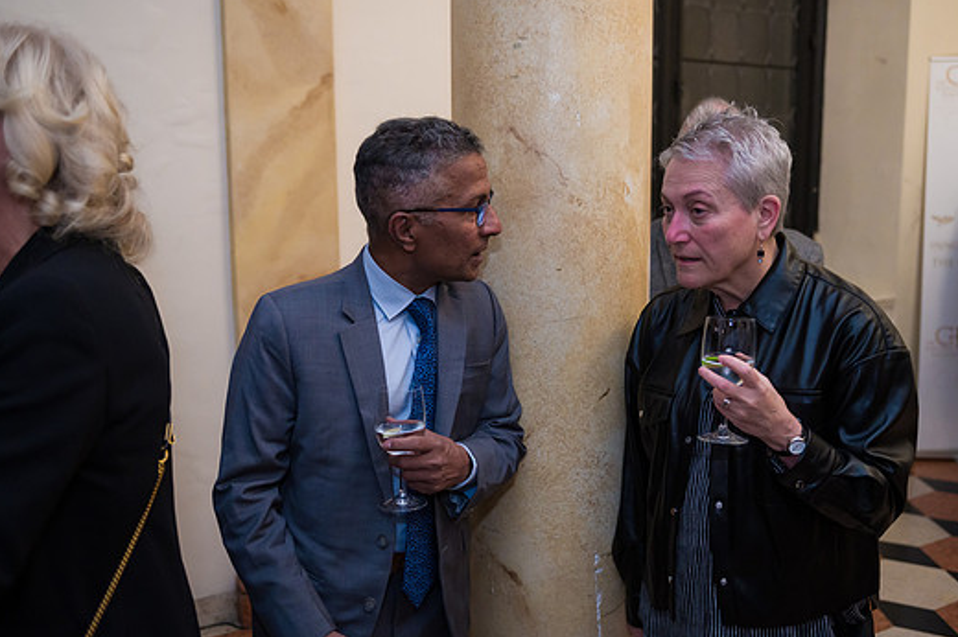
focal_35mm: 36
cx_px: 510
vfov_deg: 36.8
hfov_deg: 53.1
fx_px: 957
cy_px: 302
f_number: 3.2
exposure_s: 1/200
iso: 1600
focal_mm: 32
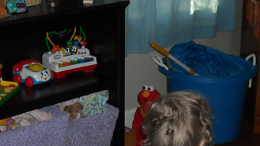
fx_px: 621
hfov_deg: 23.7
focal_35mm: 90
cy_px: 197
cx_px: 128
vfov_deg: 12.9
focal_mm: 5.7
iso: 100
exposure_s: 1/60
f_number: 2.8
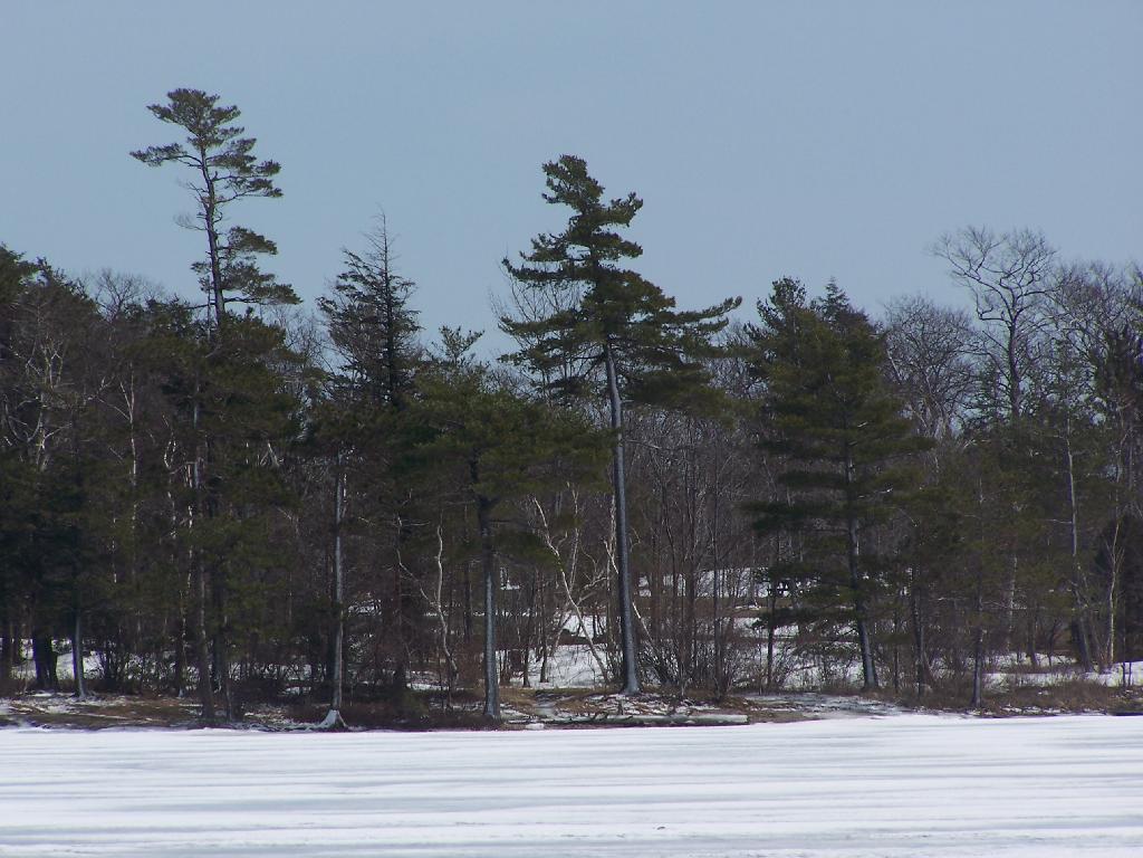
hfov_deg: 6.3
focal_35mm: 317
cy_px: 429
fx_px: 10467
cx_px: 572
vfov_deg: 4.7
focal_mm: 52.6
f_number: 7.1
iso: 80
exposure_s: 1/640
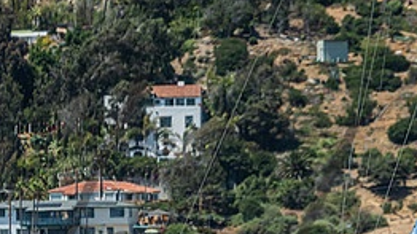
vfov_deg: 1.7
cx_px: 363
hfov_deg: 3.0
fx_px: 7967
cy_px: 353
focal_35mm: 721
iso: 320
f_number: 9
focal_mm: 260
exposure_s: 1/500
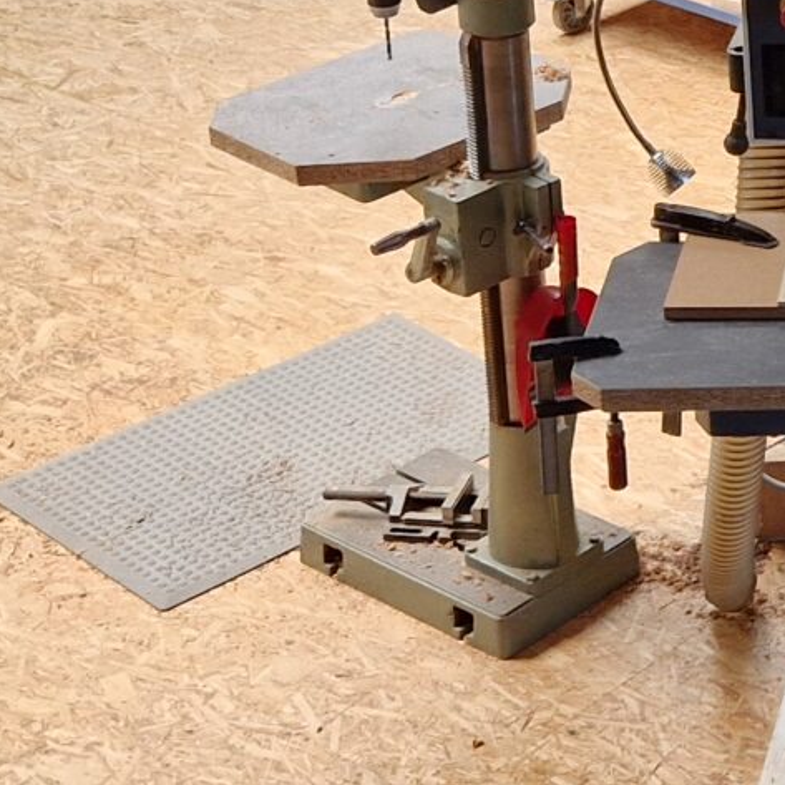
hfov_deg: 14.4
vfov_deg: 15.5
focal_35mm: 110
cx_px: 1295
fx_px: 2822
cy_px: -8
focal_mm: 5.4
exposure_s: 1/180
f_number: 1.8
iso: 50
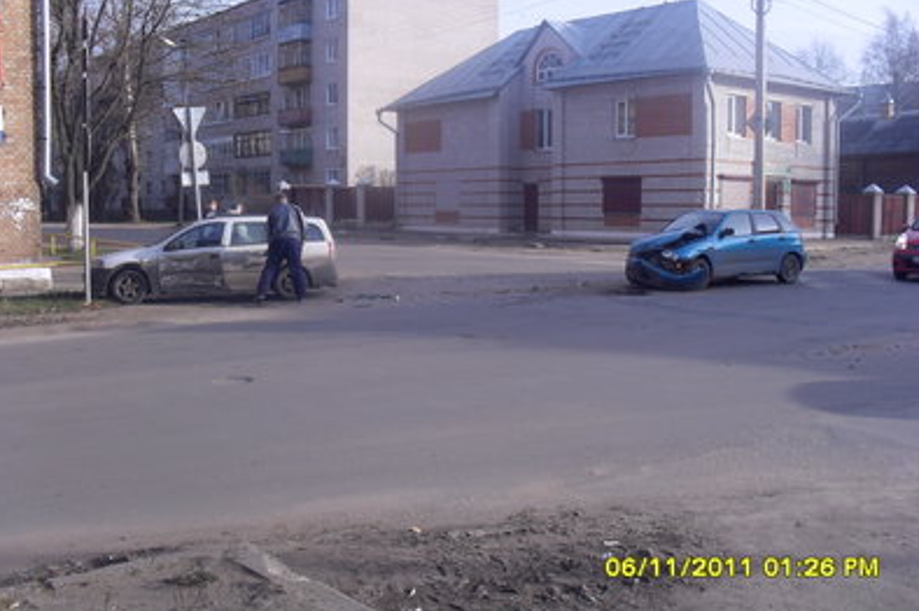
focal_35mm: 37
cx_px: 455
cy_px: 285
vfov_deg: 35.9
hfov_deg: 51.9
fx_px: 944
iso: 100
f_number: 3.2
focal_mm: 6.3
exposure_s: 1/500
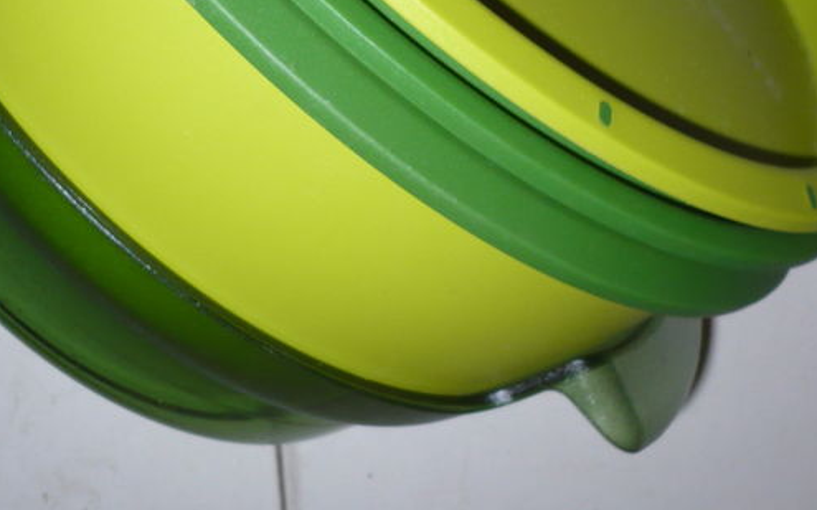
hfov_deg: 27.5
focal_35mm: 75
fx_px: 1669
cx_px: 385
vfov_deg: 16.8
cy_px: -45
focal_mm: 5.8
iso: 100
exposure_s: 1/30
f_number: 2.8
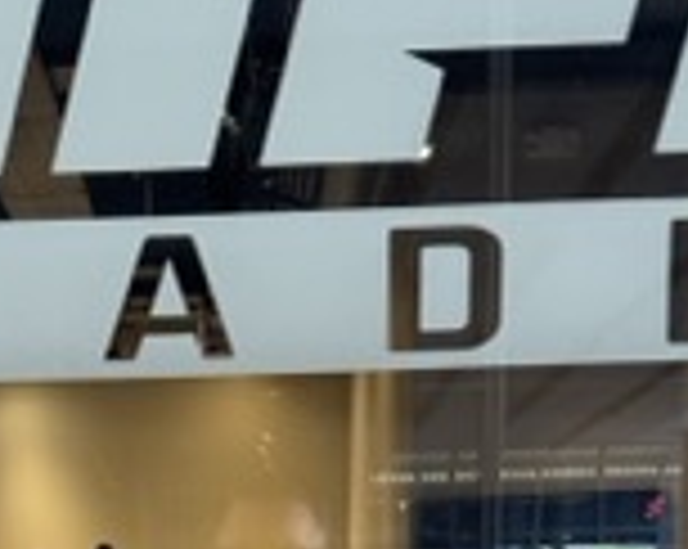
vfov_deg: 14.3
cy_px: 914
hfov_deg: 19.3
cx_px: 90
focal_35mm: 98
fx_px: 1993
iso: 250
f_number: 1.78
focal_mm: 6.76
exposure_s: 1/60
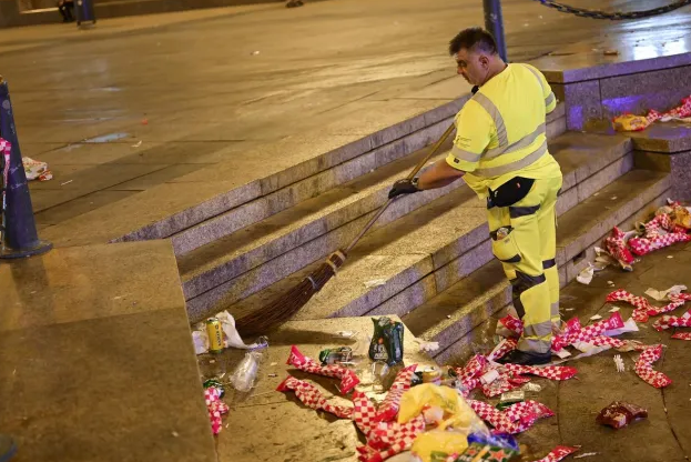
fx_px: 1171
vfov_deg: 22.3
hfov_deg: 32.8
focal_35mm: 61
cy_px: 262
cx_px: 383
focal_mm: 50
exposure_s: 1/100
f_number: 1.8
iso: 2000
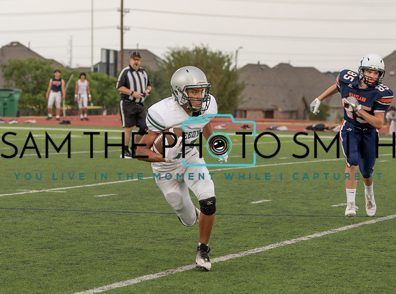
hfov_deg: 12.0
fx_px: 1885
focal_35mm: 165
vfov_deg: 8.9
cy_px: 185
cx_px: 177
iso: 640
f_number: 5.6
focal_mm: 121
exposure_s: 1/500
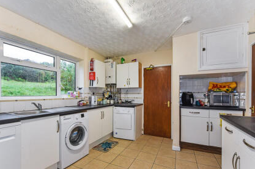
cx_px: 122
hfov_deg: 96.7
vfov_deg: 73.3
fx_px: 113
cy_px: 95
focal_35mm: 16
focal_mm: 14
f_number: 8
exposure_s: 1/25
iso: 400
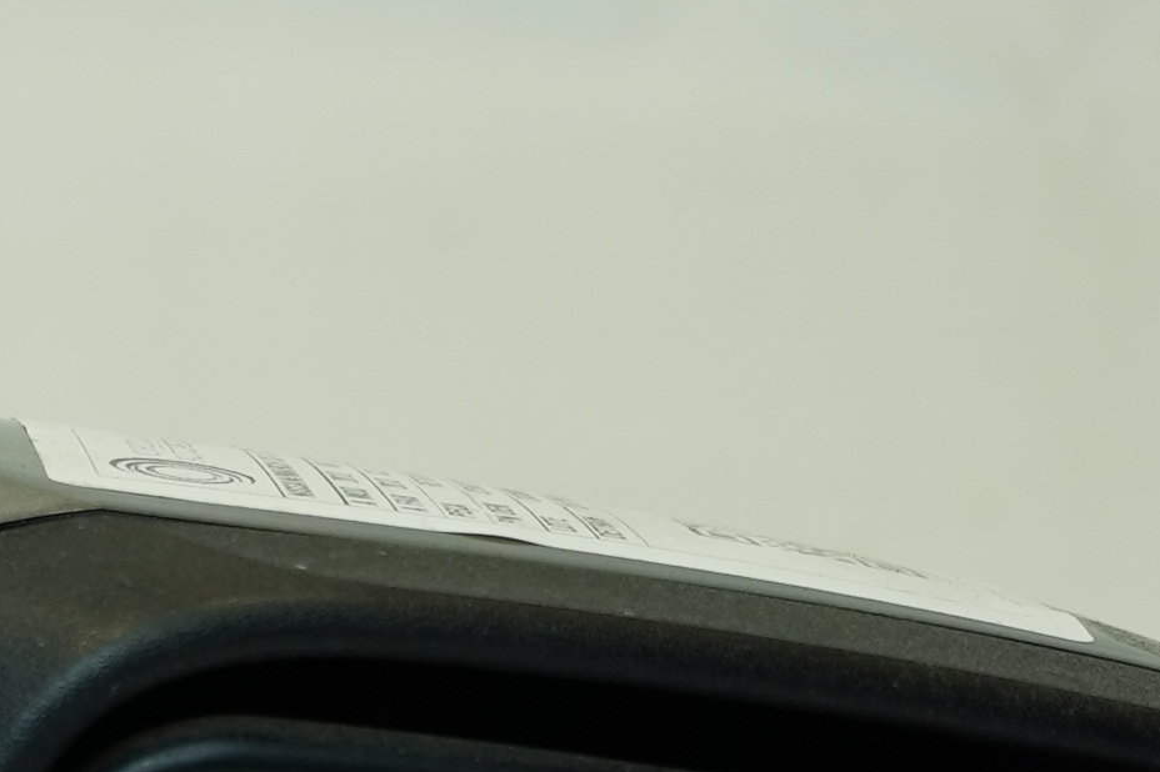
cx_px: -21
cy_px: 1576
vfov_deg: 8.3
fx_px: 5057
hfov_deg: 12.9
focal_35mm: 157
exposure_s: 1/160
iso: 200
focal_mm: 25
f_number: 4
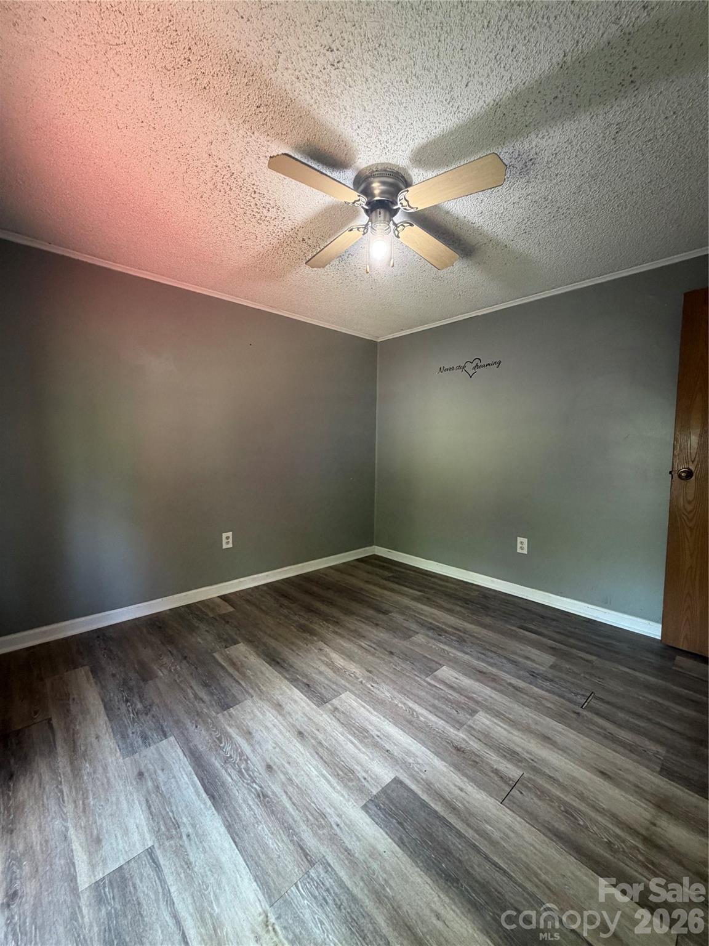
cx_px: 354
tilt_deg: -3.7
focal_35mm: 14
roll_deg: -0.6
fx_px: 382
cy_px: 473
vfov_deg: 102.1
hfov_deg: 85.7
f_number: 2.2
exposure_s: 1/60
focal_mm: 2.22
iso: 320
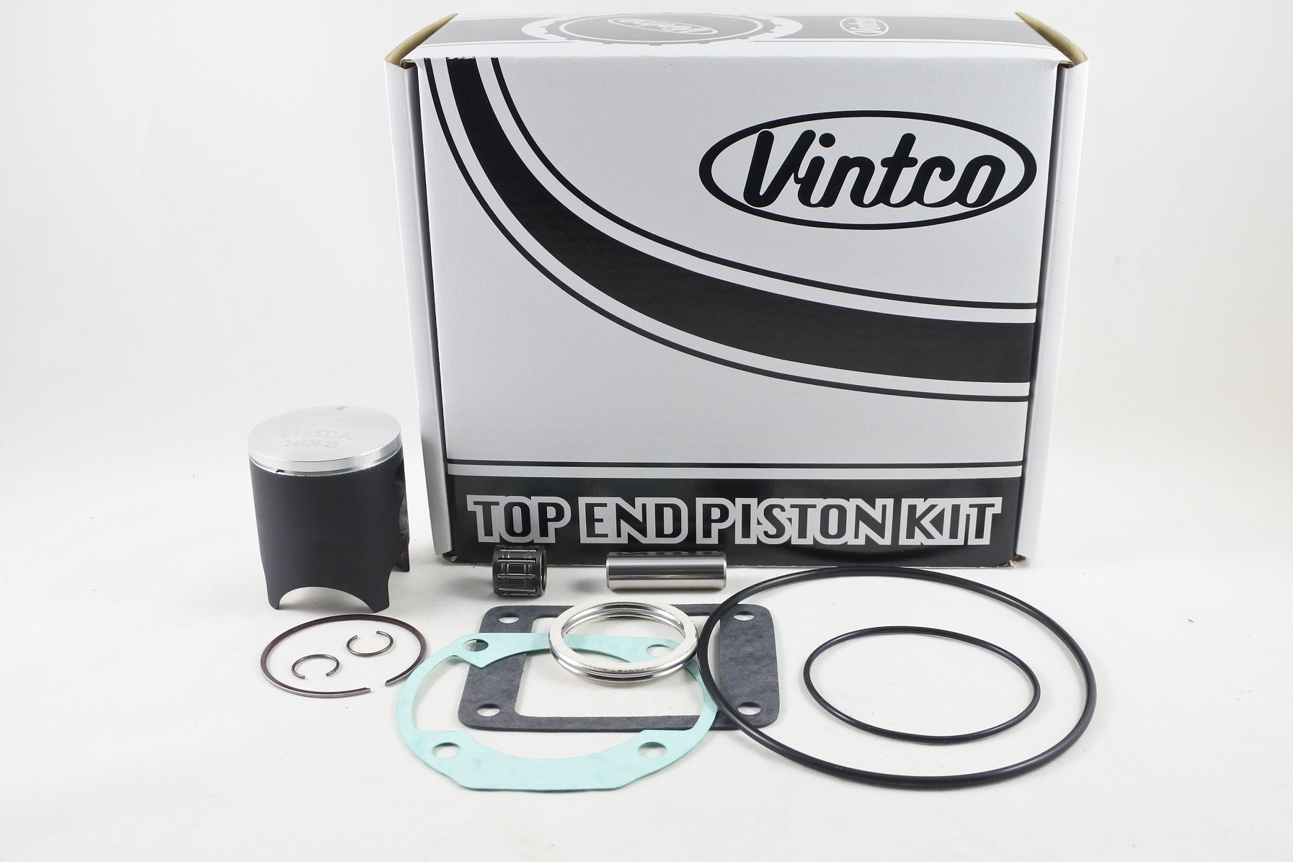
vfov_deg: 43.6
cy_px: 431
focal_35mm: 30
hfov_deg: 61.9
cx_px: 646
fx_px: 1077
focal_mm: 11.2
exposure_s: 1/125
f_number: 3.8
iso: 500
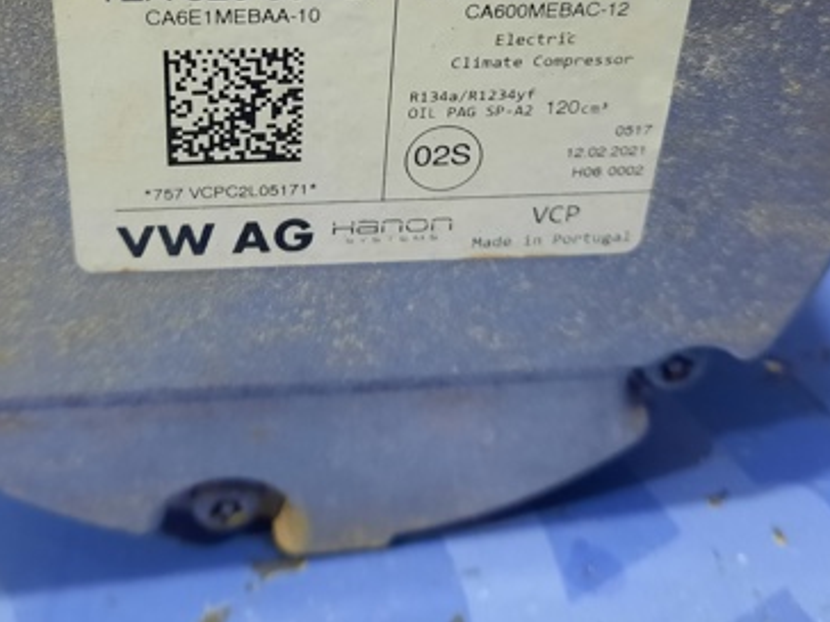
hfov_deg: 42.7
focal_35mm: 44
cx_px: 326
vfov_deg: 31.5
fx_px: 1055
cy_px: 80
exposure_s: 1/33
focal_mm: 4.6
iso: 400
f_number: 2
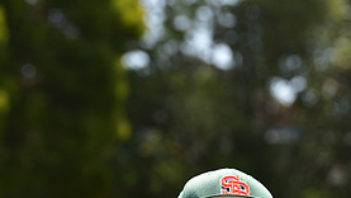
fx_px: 2858
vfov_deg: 3.9
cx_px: 217
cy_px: 354
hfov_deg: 7.0
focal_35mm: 307
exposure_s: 1/200
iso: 80
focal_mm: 140
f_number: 5.6
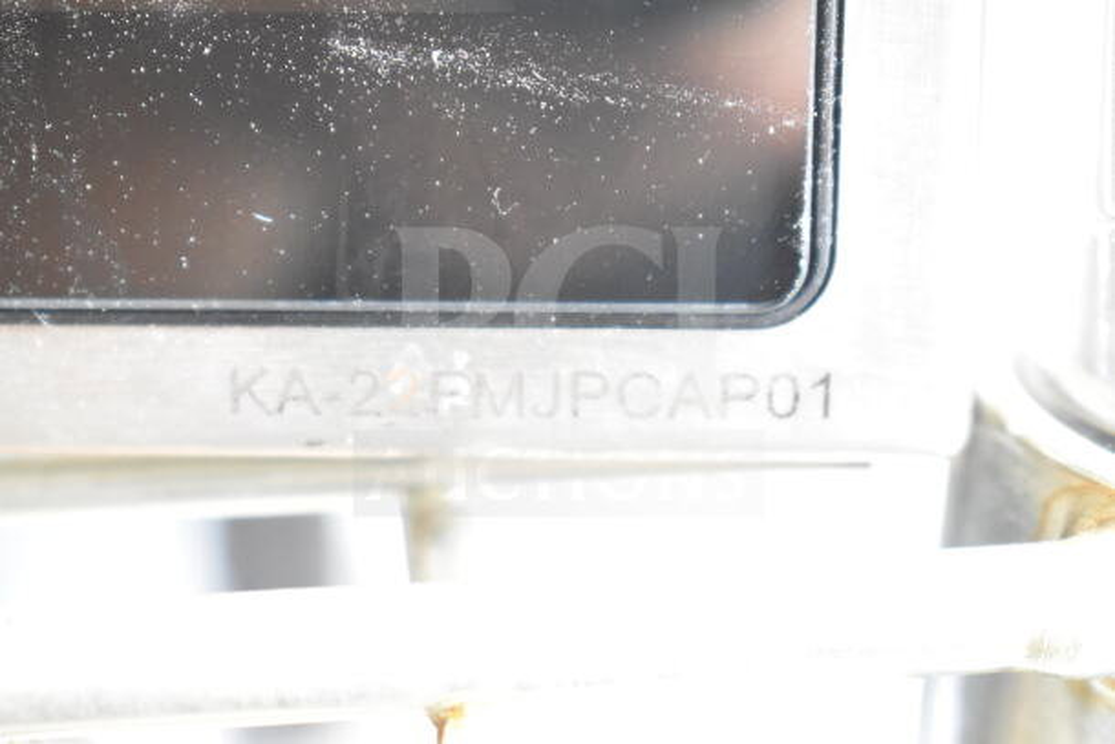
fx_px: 2556
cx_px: 558
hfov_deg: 24.6
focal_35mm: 82
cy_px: 372
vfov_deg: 16.6
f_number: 5.6
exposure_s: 1/100
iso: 7200
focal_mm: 55
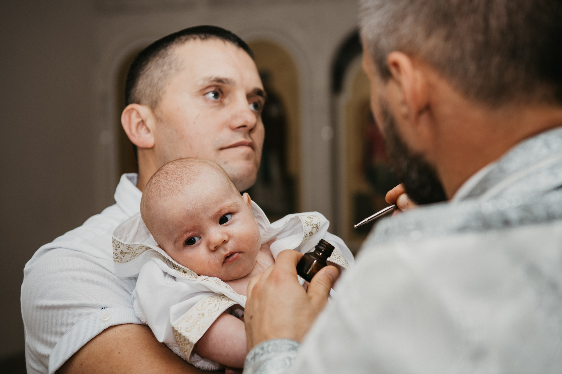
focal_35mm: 70
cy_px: 187
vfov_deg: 19.5
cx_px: 281
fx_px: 1093
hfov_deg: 28.8
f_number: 4
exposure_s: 1/160
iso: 160
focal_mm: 70
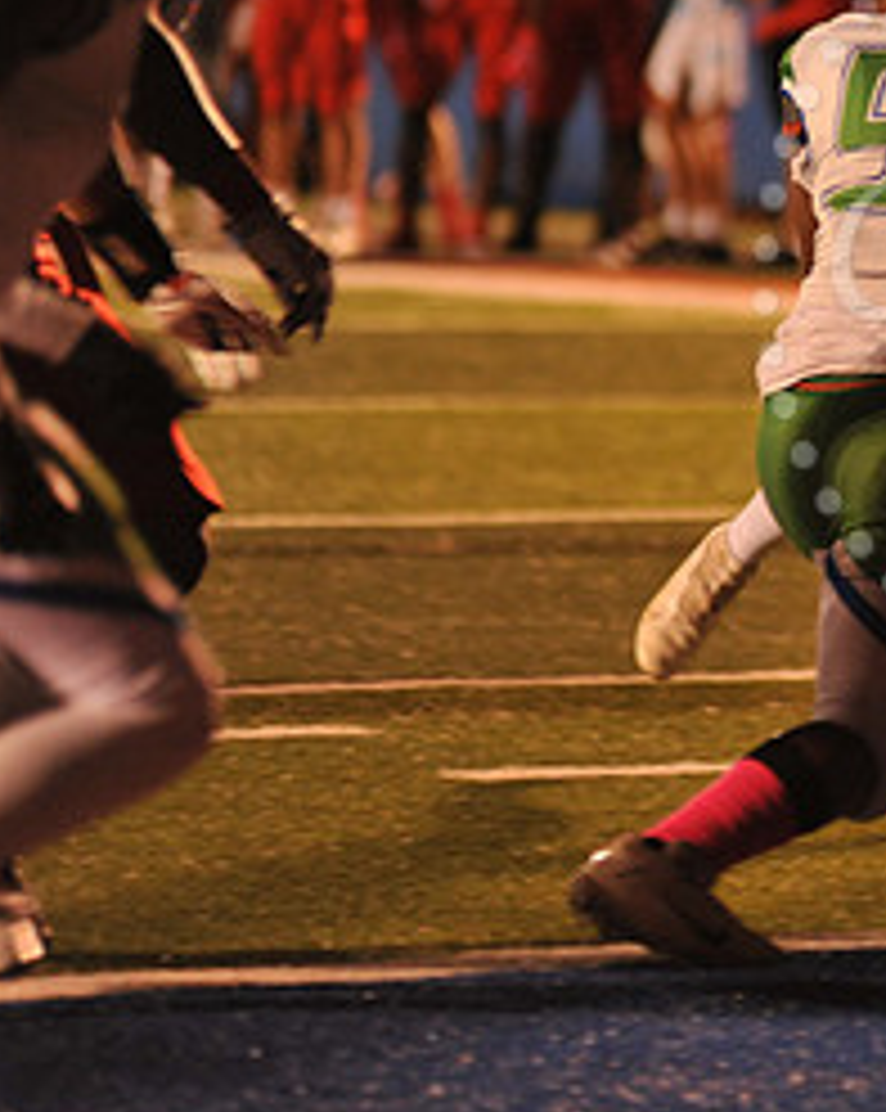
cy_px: 275
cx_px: 1183
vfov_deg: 4.4
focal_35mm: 441
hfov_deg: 3.5
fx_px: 14482
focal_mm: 200
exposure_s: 1/200
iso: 2000
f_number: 2.8
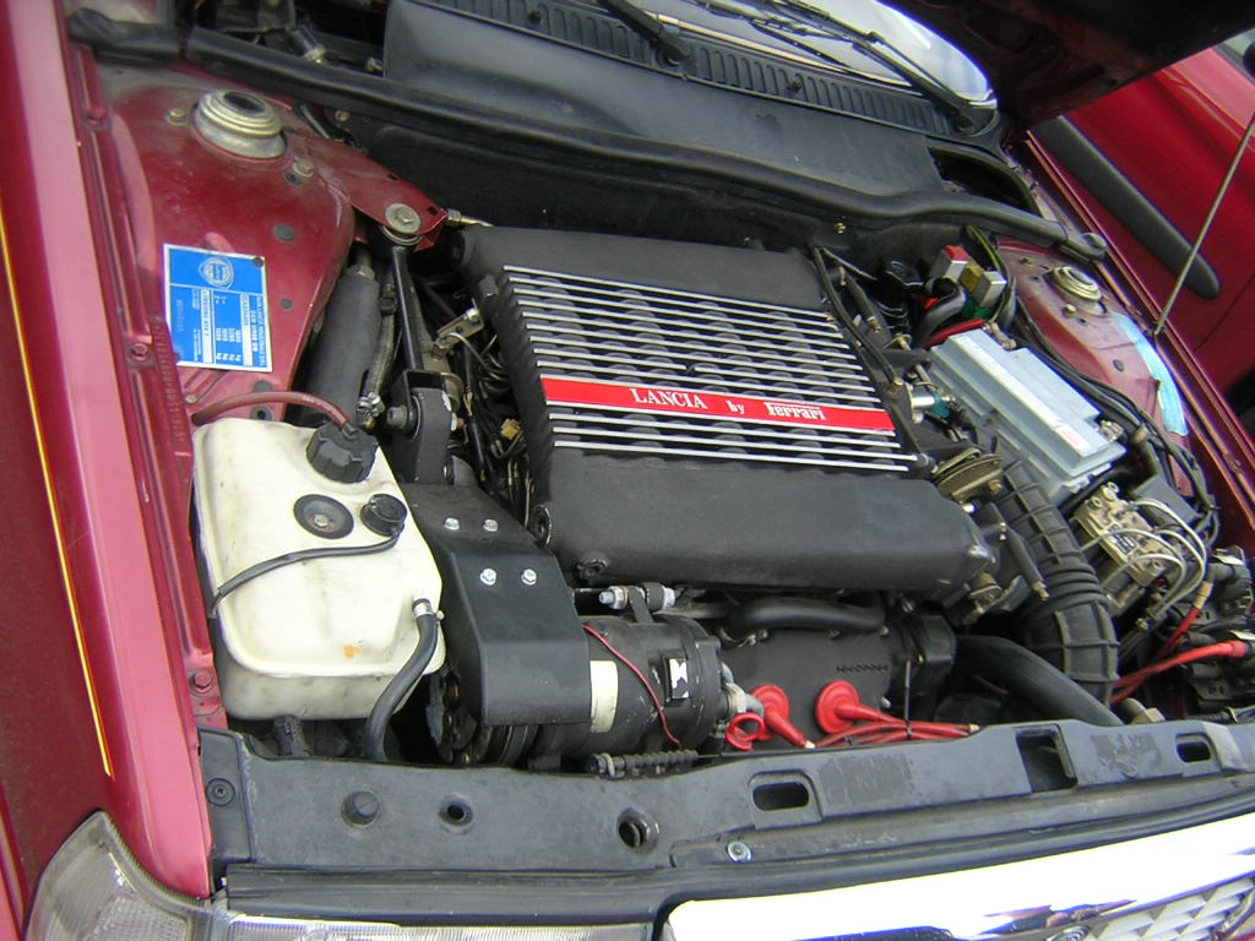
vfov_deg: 39.7
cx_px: 628
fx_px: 1305
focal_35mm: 36
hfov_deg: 51.4
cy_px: 470
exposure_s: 1/177
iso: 100
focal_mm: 4.7
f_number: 2.6
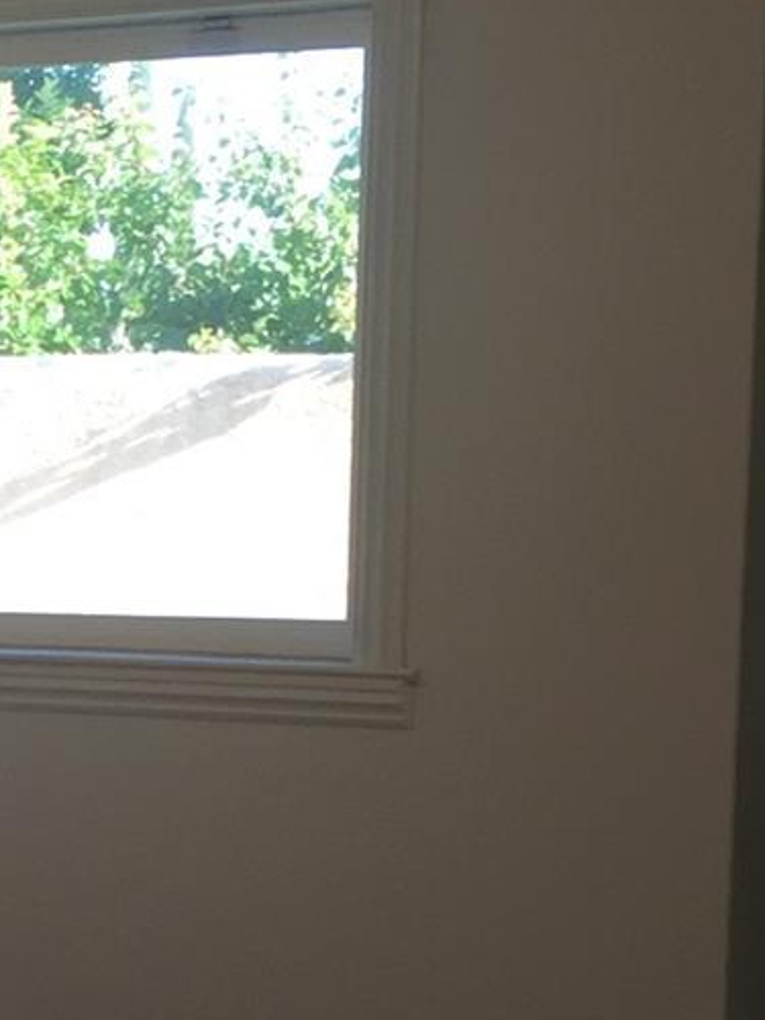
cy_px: 779
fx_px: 3418
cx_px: -494
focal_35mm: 116
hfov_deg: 12.0
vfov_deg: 16.9
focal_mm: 4.15
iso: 32
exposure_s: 1/60
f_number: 2.2
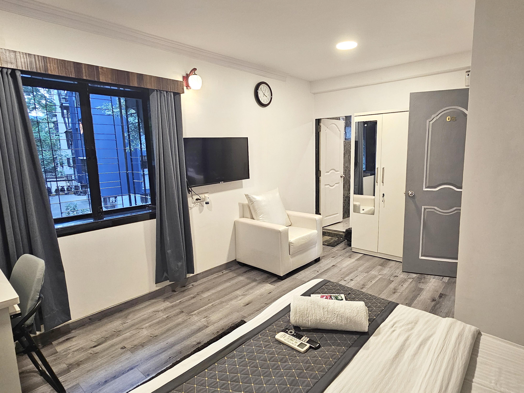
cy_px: 196
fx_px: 197
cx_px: 262
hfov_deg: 106.2
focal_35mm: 13
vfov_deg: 89.9
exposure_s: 1/50
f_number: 2.2
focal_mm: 2.2
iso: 160
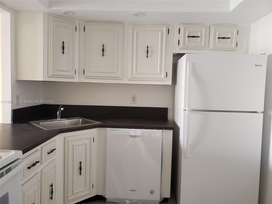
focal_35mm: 26
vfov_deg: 53.1
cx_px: 136
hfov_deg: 67.3
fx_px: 204
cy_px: 102
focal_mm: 4.3
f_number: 2.4
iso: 250
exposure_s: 1/28
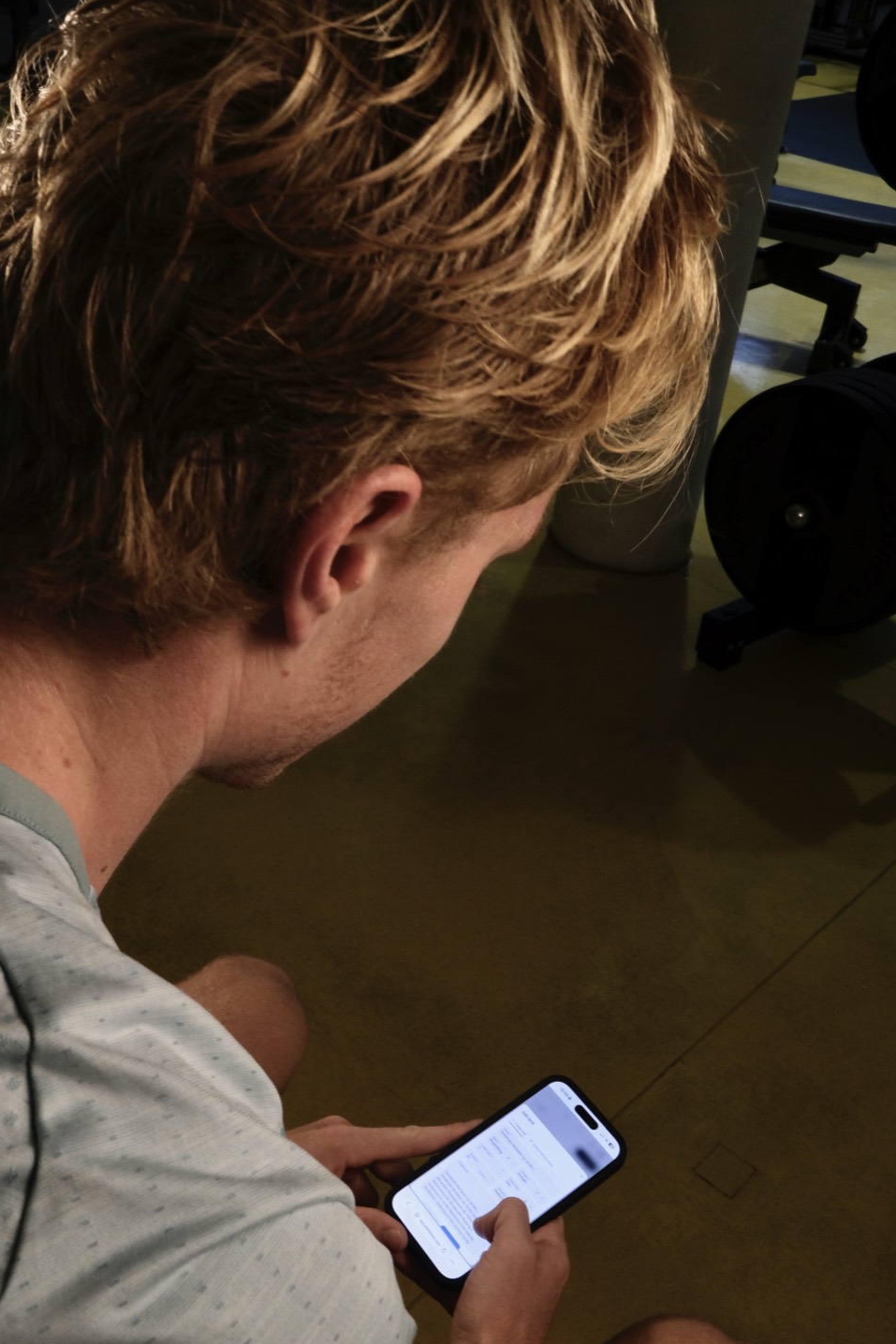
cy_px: 746
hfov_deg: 34.2
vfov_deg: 49.5
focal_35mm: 39
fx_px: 1456
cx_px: 419
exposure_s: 1/34
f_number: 16
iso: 1600
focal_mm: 23
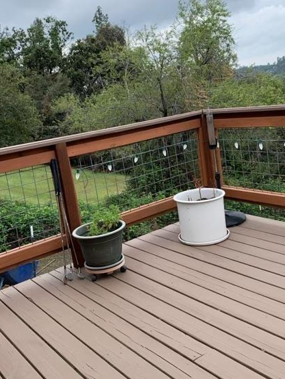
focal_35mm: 40
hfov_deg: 36.0
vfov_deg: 46.7
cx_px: 157
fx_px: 439
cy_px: 171
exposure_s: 1/822
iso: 25
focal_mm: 4.25
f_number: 1.8
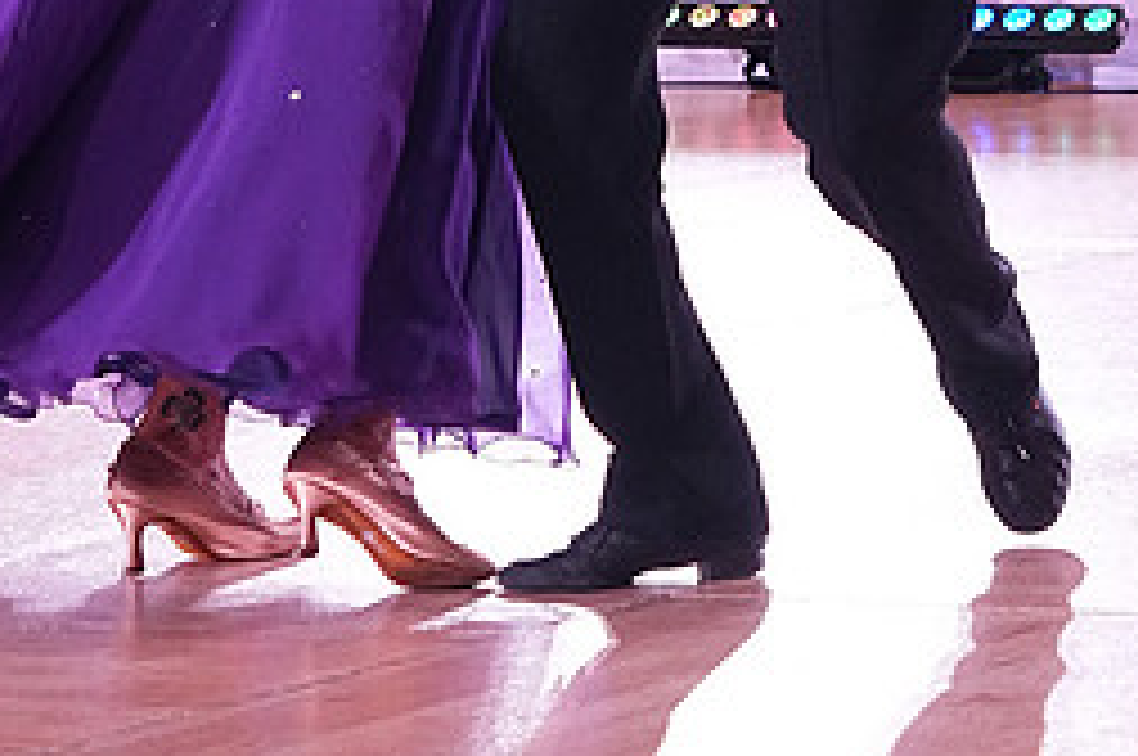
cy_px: -396
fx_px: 8556
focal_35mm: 271
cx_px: 493
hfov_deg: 7.6
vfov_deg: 5.0
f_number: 6.3
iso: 3200
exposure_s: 1/250
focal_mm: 79
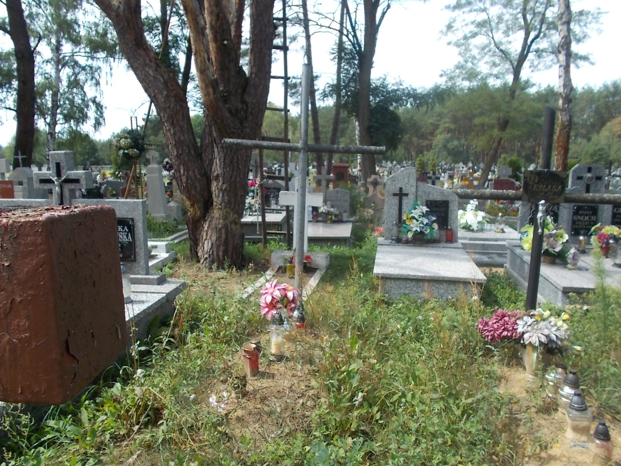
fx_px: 466
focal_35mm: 26
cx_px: 310
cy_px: 233
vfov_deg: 53.1
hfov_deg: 67.3
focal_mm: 4.6
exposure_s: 1/400
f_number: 3.2
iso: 80
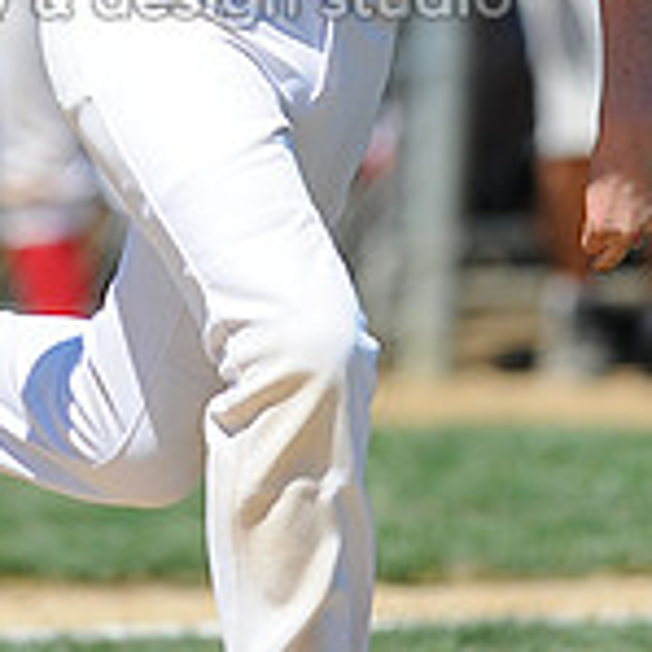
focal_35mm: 1157
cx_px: 46
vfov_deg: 1.5
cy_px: -166
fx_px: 24655
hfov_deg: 1.5
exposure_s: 1/1600
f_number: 4
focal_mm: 300
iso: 200
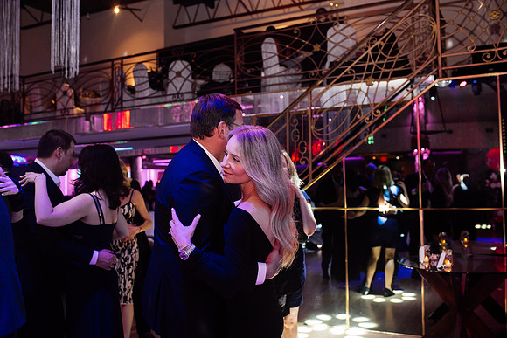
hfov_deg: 54.4
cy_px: 169
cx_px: 254
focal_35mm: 35
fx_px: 493
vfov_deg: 37.9
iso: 2000
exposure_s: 1/200
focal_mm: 35
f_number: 3.2
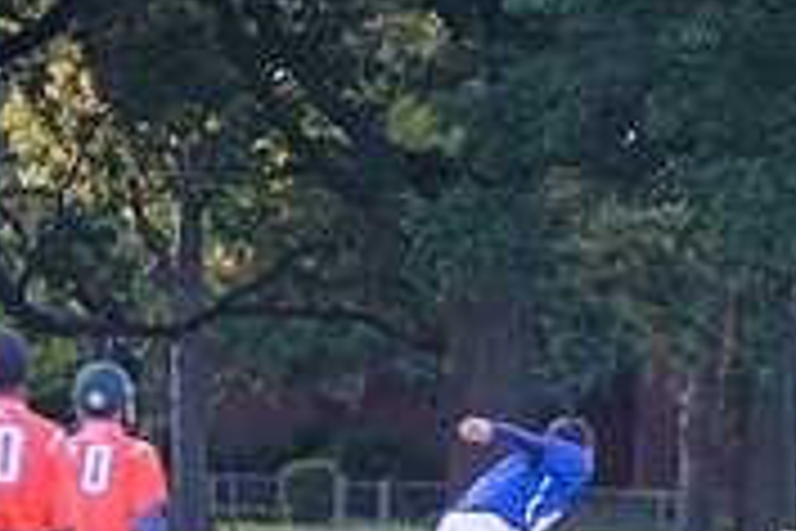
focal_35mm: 507
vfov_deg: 2.7
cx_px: 733
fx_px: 11209
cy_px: 812
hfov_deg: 4.1
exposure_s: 1/1250
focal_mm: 155
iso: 1600
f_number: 2.8
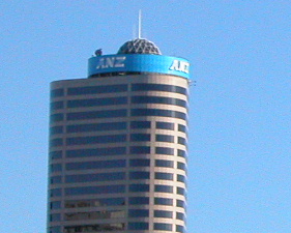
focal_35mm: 389
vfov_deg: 4.0
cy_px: 158
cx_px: 638
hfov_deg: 4.9
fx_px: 3351
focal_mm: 17.8
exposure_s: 1/2000
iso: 200
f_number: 4.2
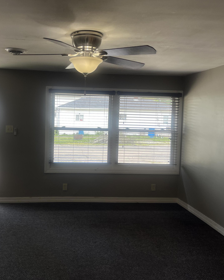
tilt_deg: -7.8
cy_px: 140
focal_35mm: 34
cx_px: 75
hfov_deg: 42.8
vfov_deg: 52.8
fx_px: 282
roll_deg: -2.7
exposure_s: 1/149
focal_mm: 5.1
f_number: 1.6
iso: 32
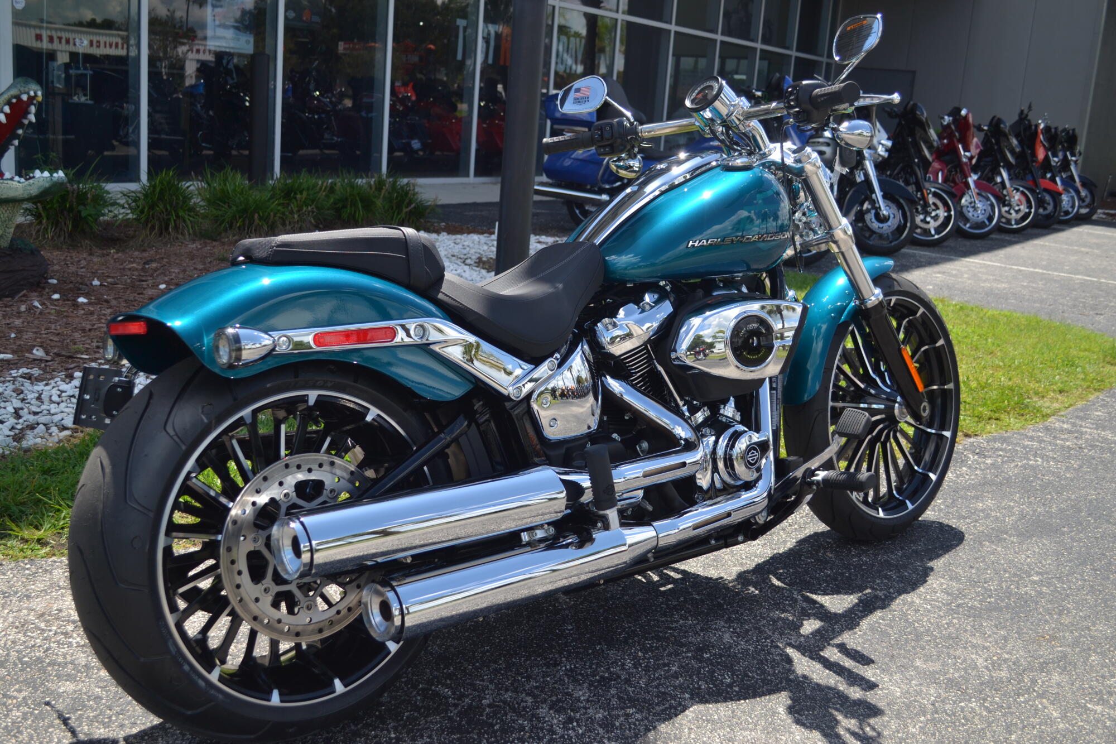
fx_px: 1116
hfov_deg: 53.1
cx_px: 558
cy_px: 372
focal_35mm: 36
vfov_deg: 36.9
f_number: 4
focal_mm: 24
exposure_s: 1/400
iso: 100
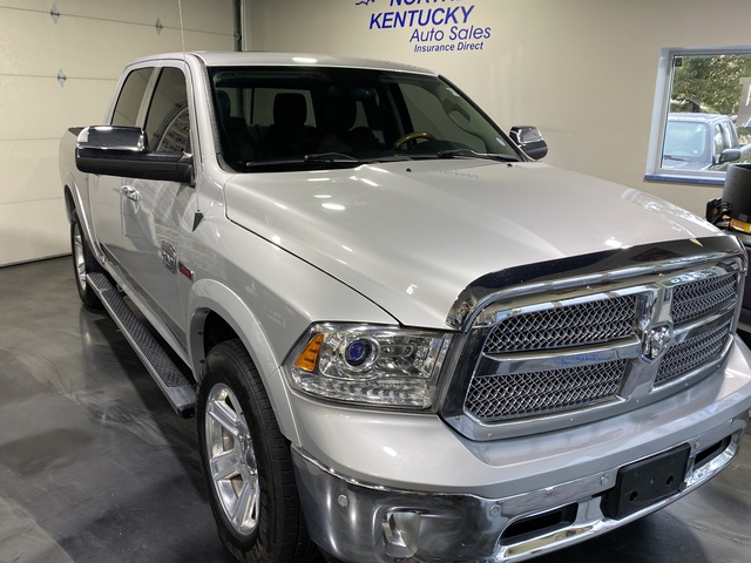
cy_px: 279
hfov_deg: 60.0
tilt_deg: -13.9
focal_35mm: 30
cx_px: 374
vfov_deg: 46.8
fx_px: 651
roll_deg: -1.4
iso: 80
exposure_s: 1/120
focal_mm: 4.25
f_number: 1.8
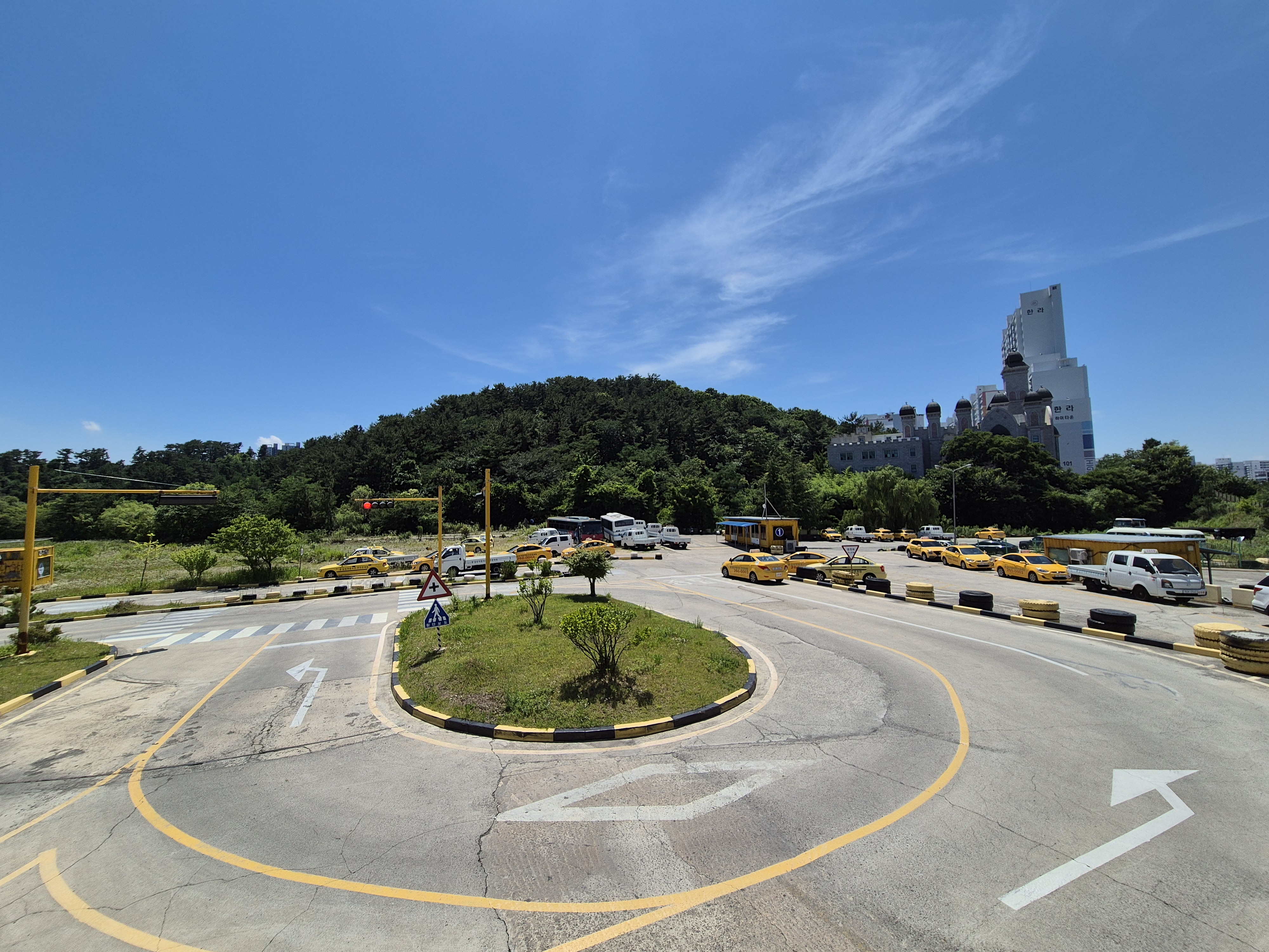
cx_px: 634
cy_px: 476
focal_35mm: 13
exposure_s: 1/3704
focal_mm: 2.2
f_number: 2.2
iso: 50
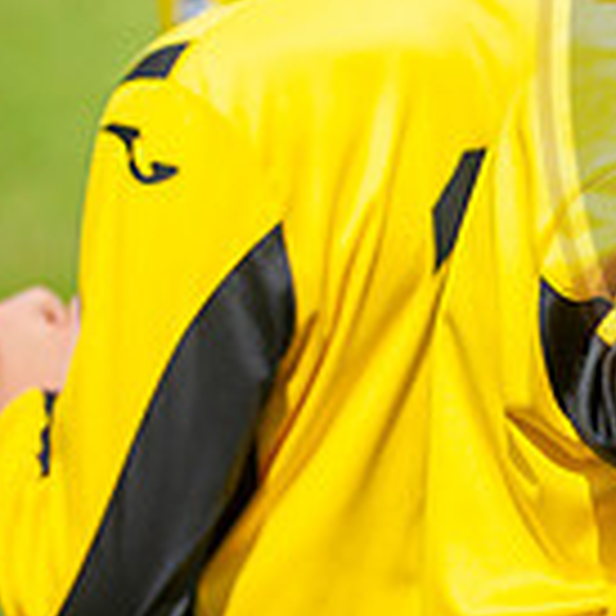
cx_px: 1297
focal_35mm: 439
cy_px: 11
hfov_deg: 3.9
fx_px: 8838
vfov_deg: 4.0
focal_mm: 116
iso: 200
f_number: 4.5
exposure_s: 1/1250
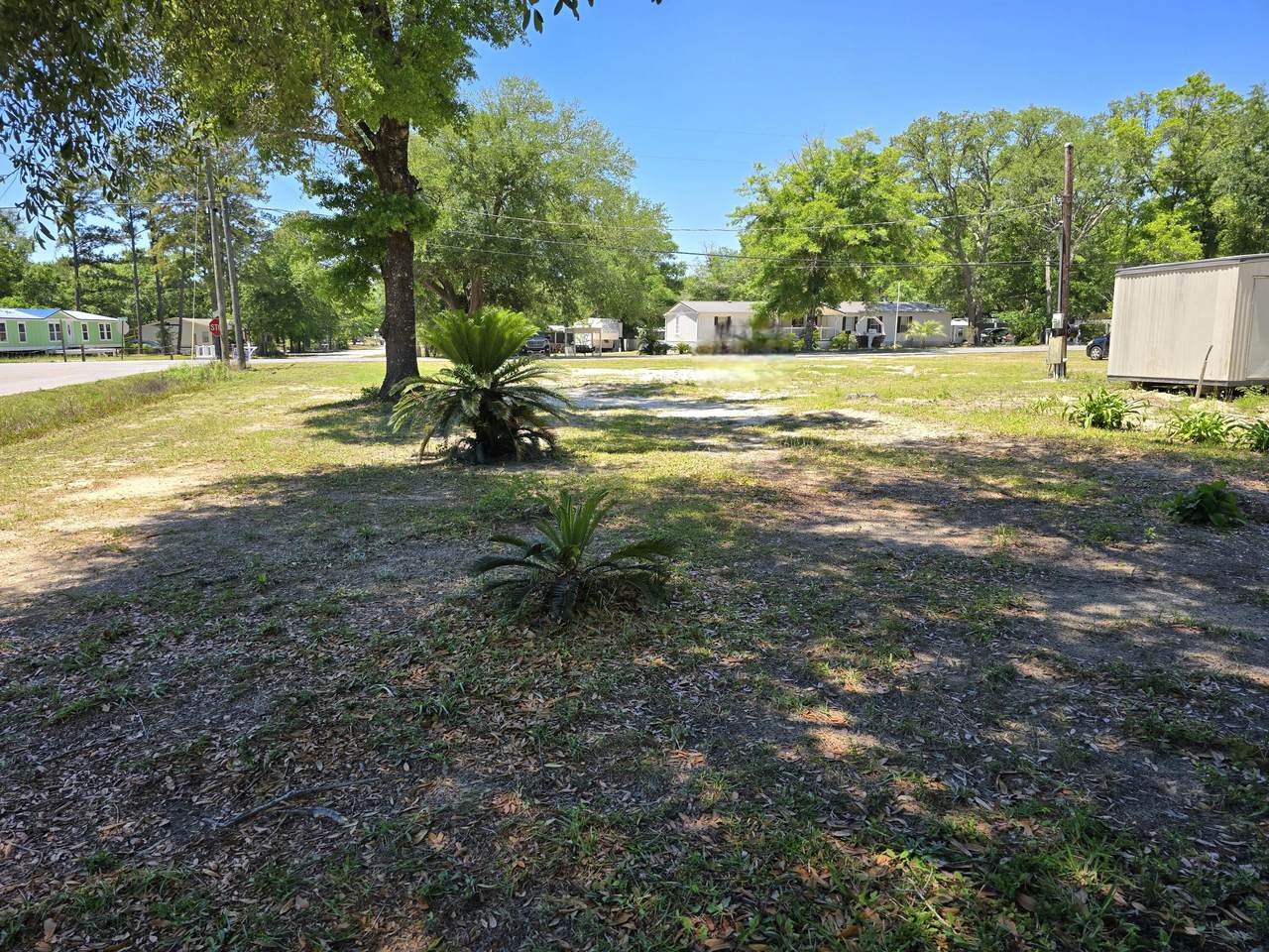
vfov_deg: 58.9
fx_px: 843
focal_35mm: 23
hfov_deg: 73.9
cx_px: 634
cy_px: 476
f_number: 1.7
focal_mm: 6.3
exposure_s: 1/303
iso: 12
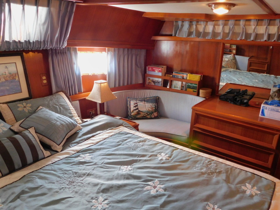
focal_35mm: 28
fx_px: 226
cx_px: 140
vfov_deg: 49.7
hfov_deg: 63.4
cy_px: 105
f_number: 3.2
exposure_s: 1/13
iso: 400
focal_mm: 4.9
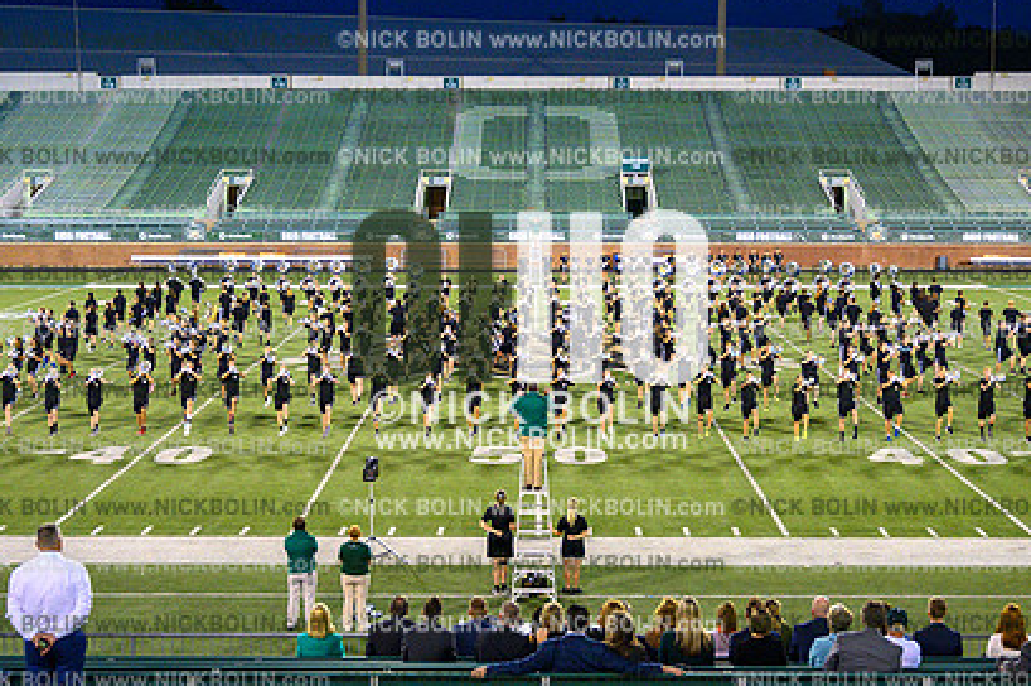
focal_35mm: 51
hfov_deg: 38.9
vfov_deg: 26.4
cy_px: 330
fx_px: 1459
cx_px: 529
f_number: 4
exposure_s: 1/1000
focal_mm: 36
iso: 4000
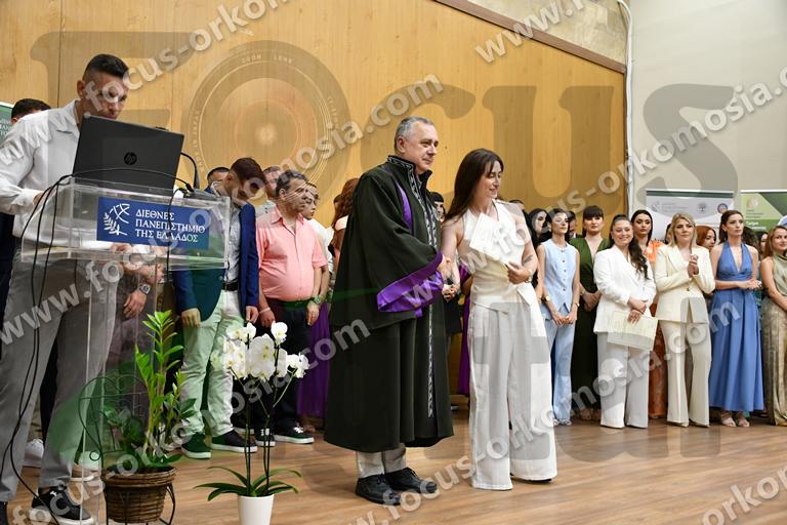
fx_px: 787
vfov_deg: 36.9
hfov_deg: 53.1
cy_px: 262
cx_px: 394
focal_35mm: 36
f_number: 3.8
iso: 2000
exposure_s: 1/160
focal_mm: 24
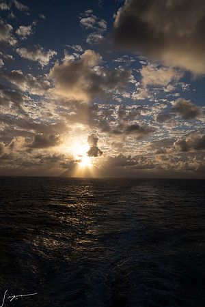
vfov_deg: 61.9
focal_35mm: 30
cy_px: 154
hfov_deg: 43.6
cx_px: 102
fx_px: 256
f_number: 13
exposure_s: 1/200
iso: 125
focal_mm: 30
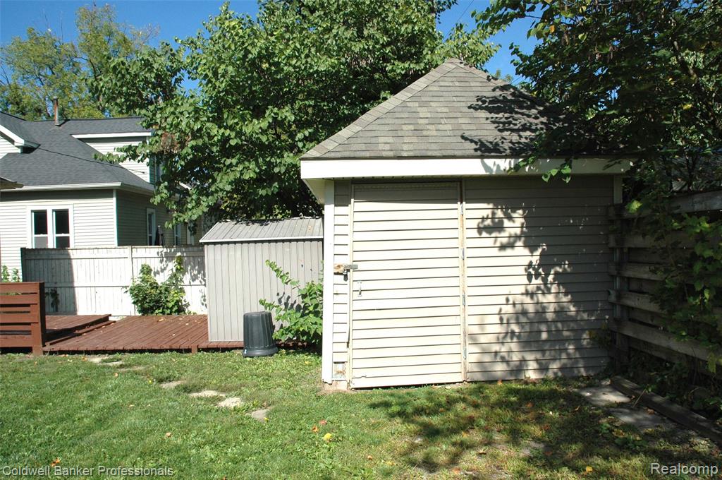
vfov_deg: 47.8
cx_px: 361
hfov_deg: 67.4
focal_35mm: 27
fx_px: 541
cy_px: 240
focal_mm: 18
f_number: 10
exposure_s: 1/400
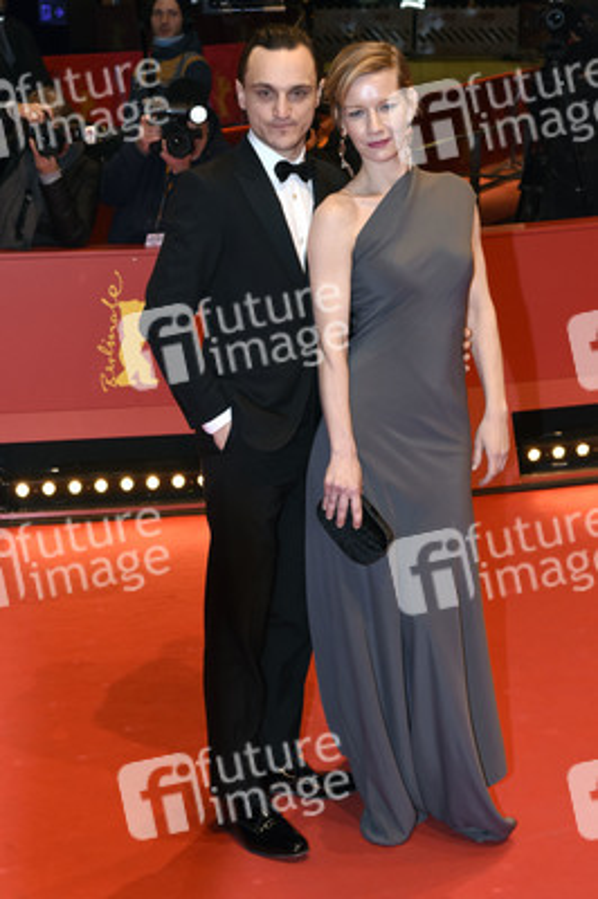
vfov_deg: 35.1
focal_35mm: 57
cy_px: 450
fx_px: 1423
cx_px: 299
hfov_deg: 23.7
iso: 1250
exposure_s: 1/250
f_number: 5.6
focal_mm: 38
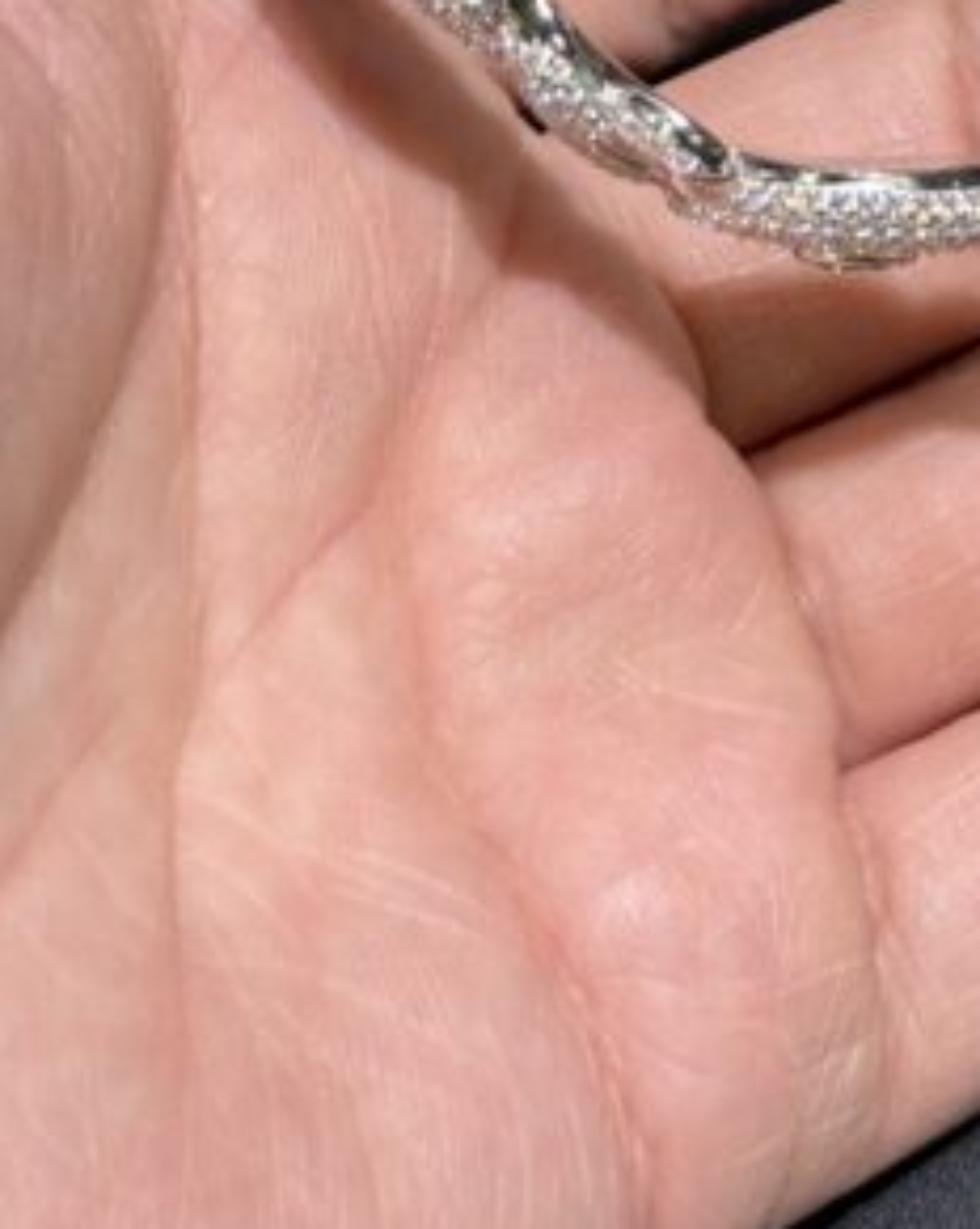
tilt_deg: -47.3
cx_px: 1043
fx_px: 4687
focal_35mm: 129
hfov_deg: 11.8
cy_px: -80
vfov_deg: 14.6
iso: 64
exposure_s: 1/100
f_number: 1.78
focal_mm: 6.76
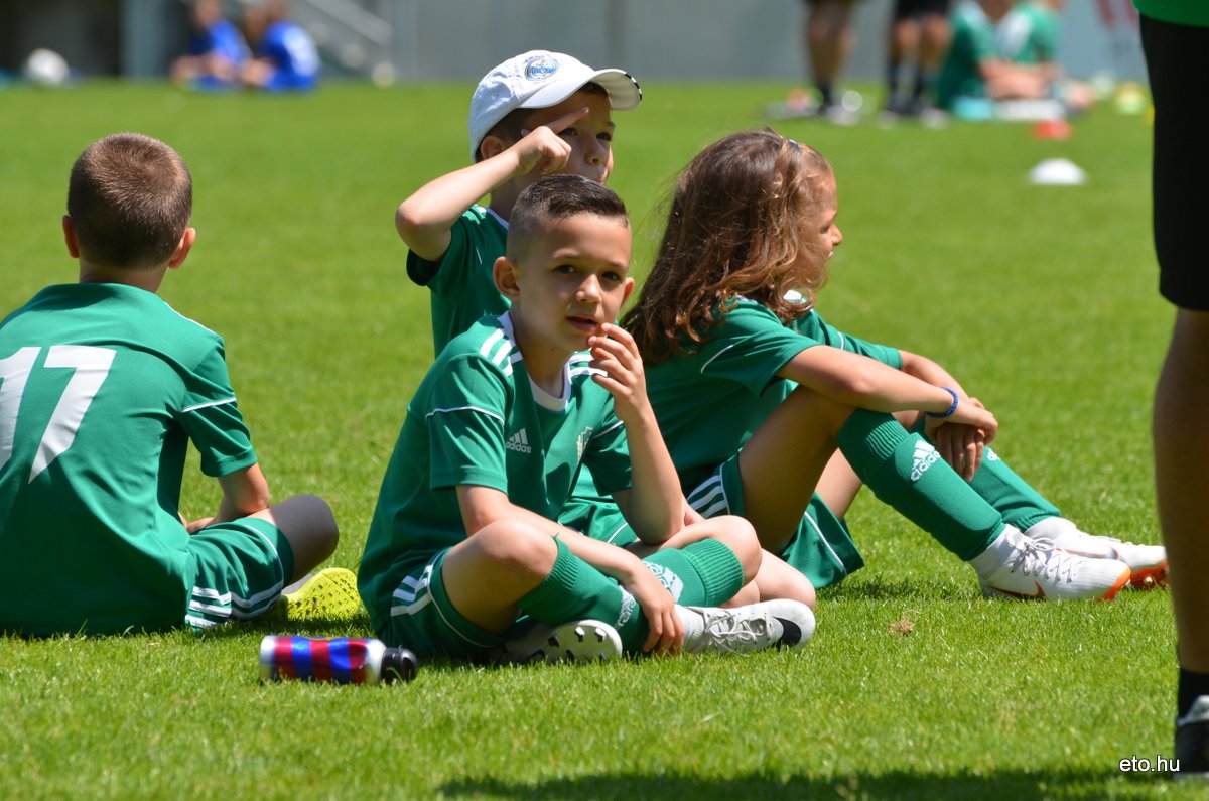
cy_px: 400
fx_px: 11060
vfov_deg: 4.1
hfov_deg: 6.3
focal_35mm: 330
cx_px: 604
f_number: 6.3
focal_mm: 220
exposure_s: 1/640
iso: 200
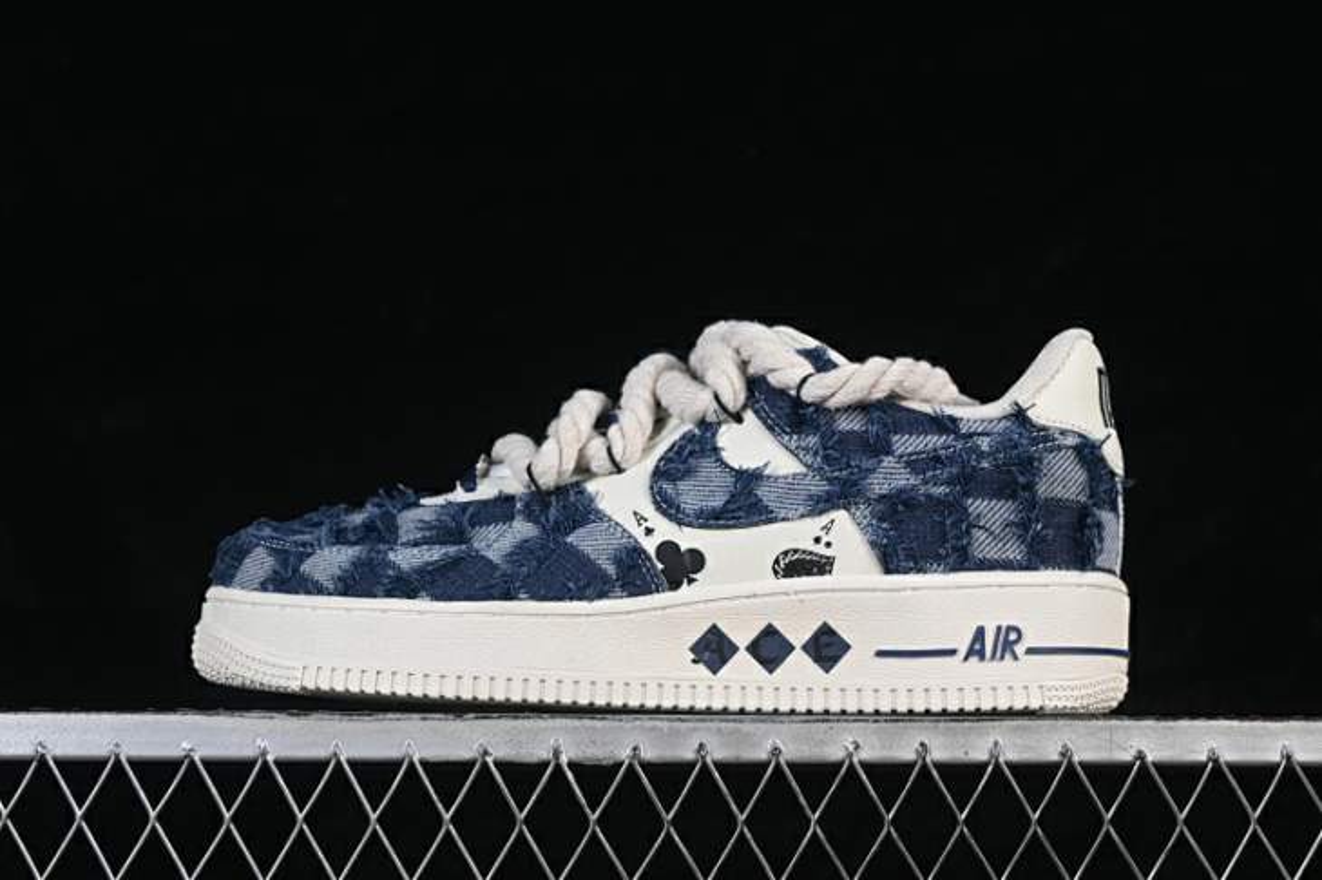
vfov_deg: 18.2
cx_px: 661
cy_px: 440
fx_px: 2753
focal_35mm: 75
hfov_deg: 27.0
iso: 160
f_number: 8
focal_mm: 50
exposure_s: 1/80
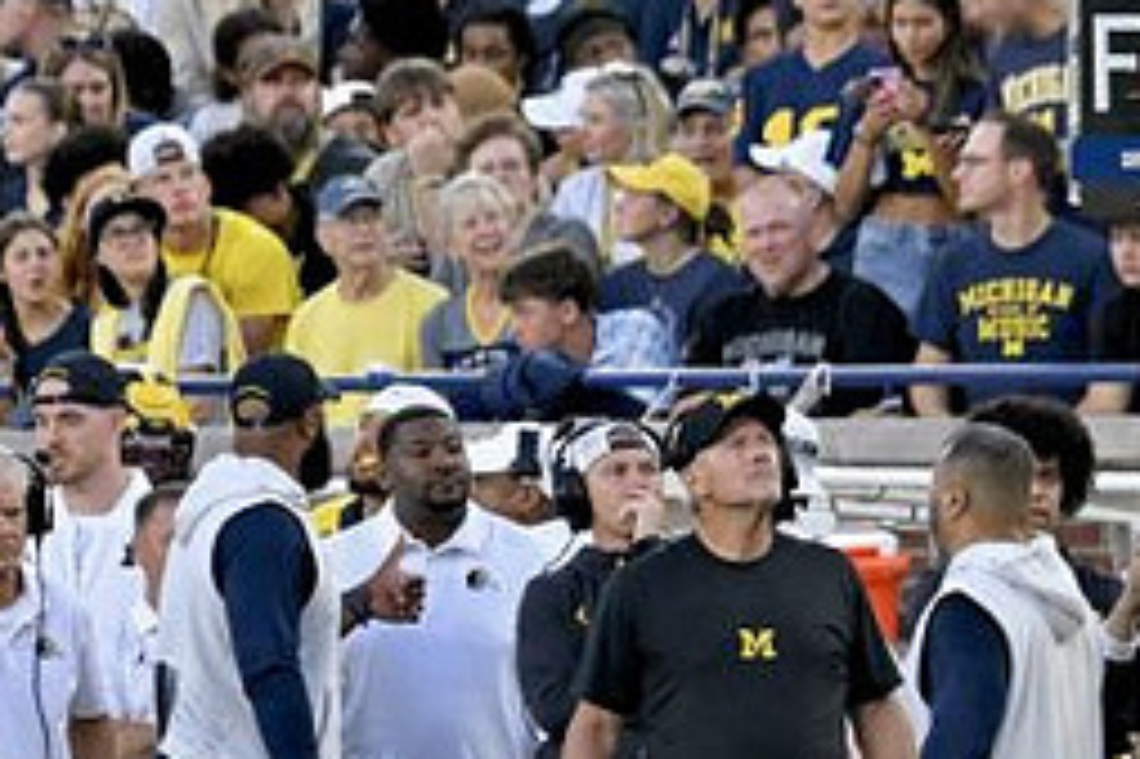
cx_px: 696
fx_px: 30348
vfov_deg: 1.4
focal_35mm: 959
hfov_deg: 2.2
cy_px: 790
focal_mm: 280
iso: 3200
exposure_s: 1/1000
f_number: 5.6
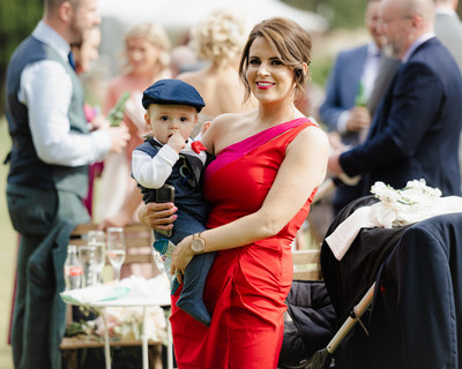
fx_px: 2695
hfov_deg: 9.8
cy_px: 184
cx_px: 213
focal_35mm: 197
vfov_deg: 7.8
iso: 80
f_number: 2.8
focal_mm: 175
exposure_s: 1/640
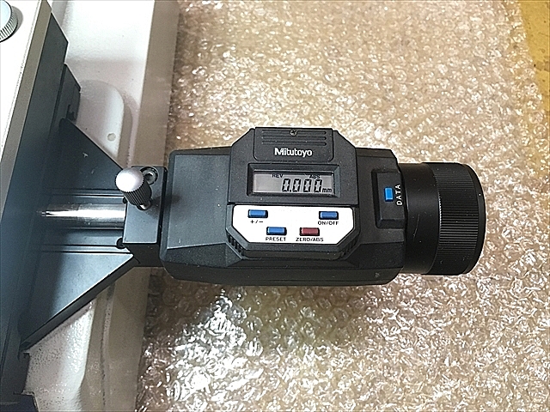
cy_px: 206
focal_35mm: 29
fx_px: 461
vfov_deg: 48.2
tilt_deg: -69.0
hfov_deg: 61.7
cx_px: 275
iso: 100
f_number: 2.2
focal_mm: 4.15
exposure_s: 1/30
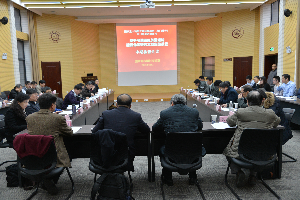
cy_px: 100
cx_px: 150
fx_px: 267
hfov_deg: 58.7
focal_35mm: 32
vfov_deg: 41.1
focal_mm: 32
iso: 640
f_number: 4
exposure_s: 1/60
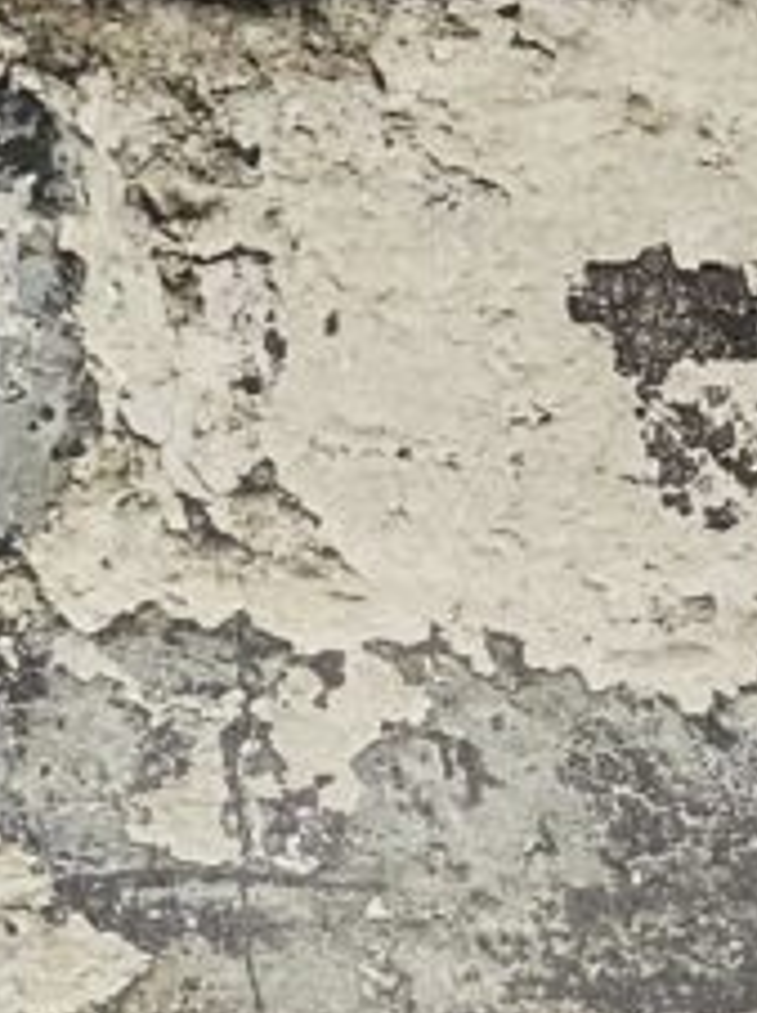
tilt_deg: -11.4
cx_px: 1169
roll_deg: -1.6
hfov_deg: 11.9
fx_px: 3447
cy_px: 2111
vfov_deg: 13.8
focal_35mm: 118
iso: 125
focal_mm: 4.25
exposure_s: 1/60
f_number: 1.8
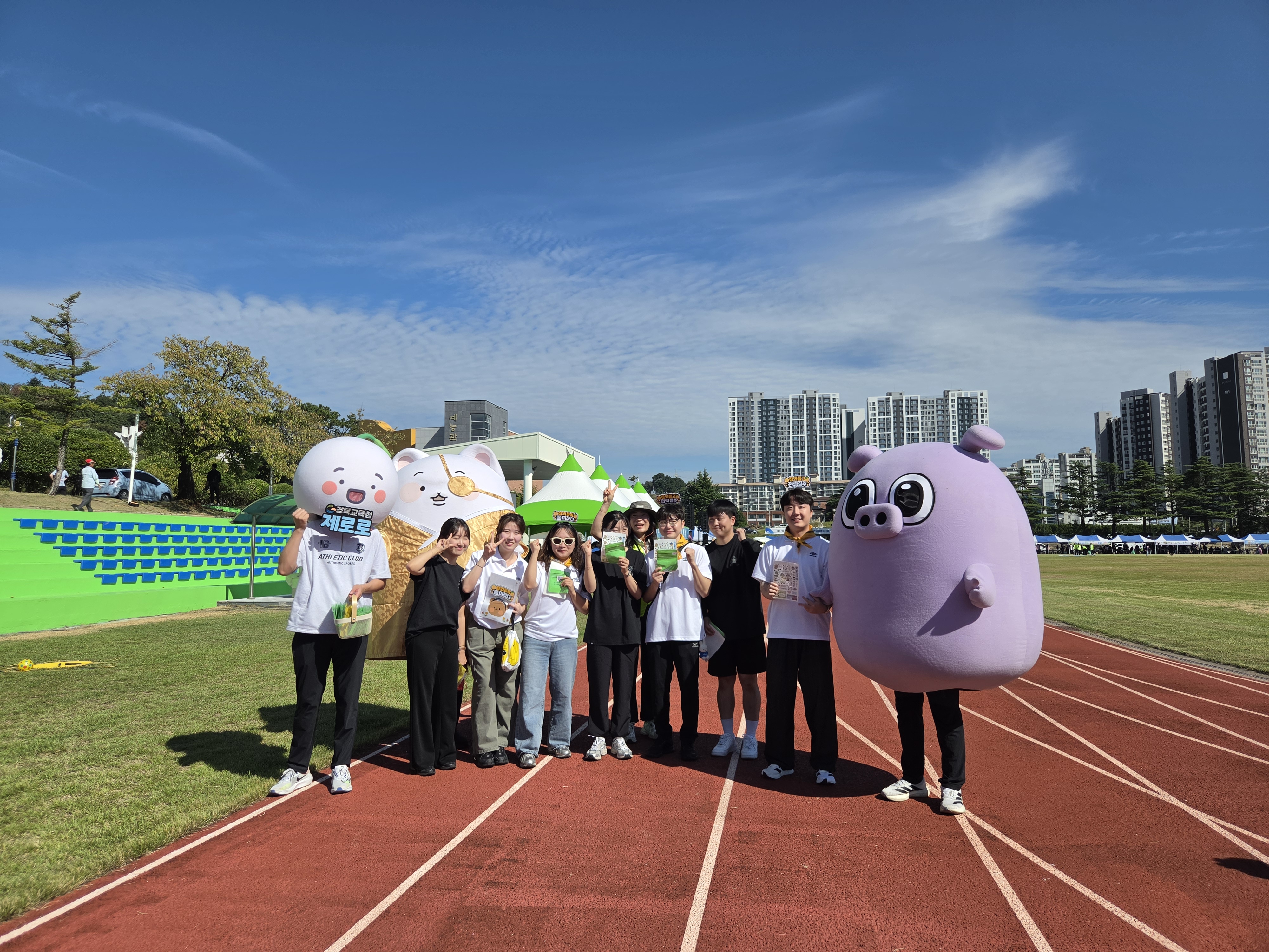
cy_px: 476
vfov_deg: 58.9
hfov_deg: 73.9
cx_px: 634
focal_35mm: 23
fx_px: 843
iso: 80
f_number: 1.8
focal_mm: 5.4
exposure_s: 1/6836
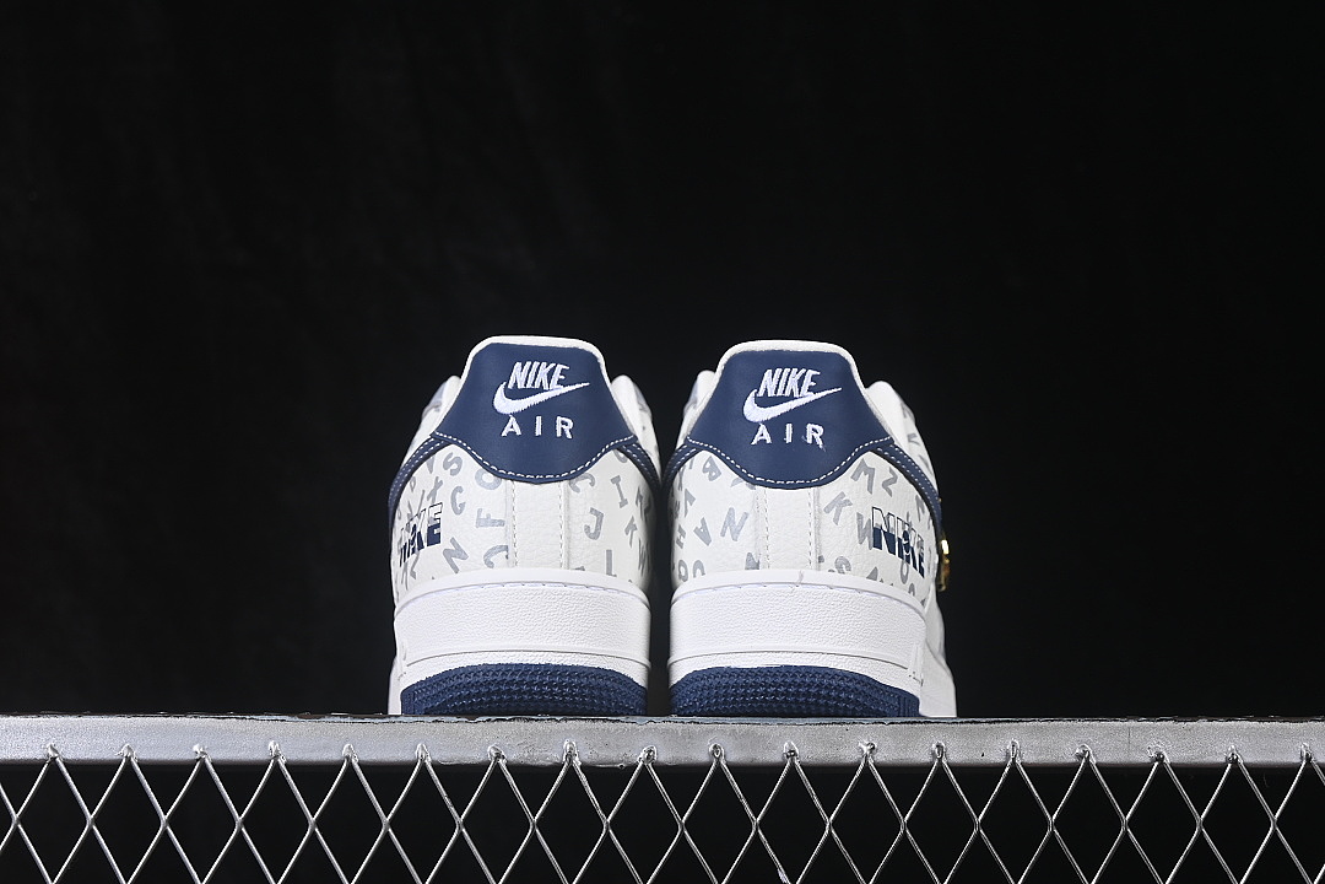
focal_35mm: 75
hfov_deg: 27.0
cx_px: 662
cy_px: 442
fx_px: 2760
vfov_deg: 18.2
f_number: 8
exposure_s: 1/80
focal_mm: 50
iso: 160
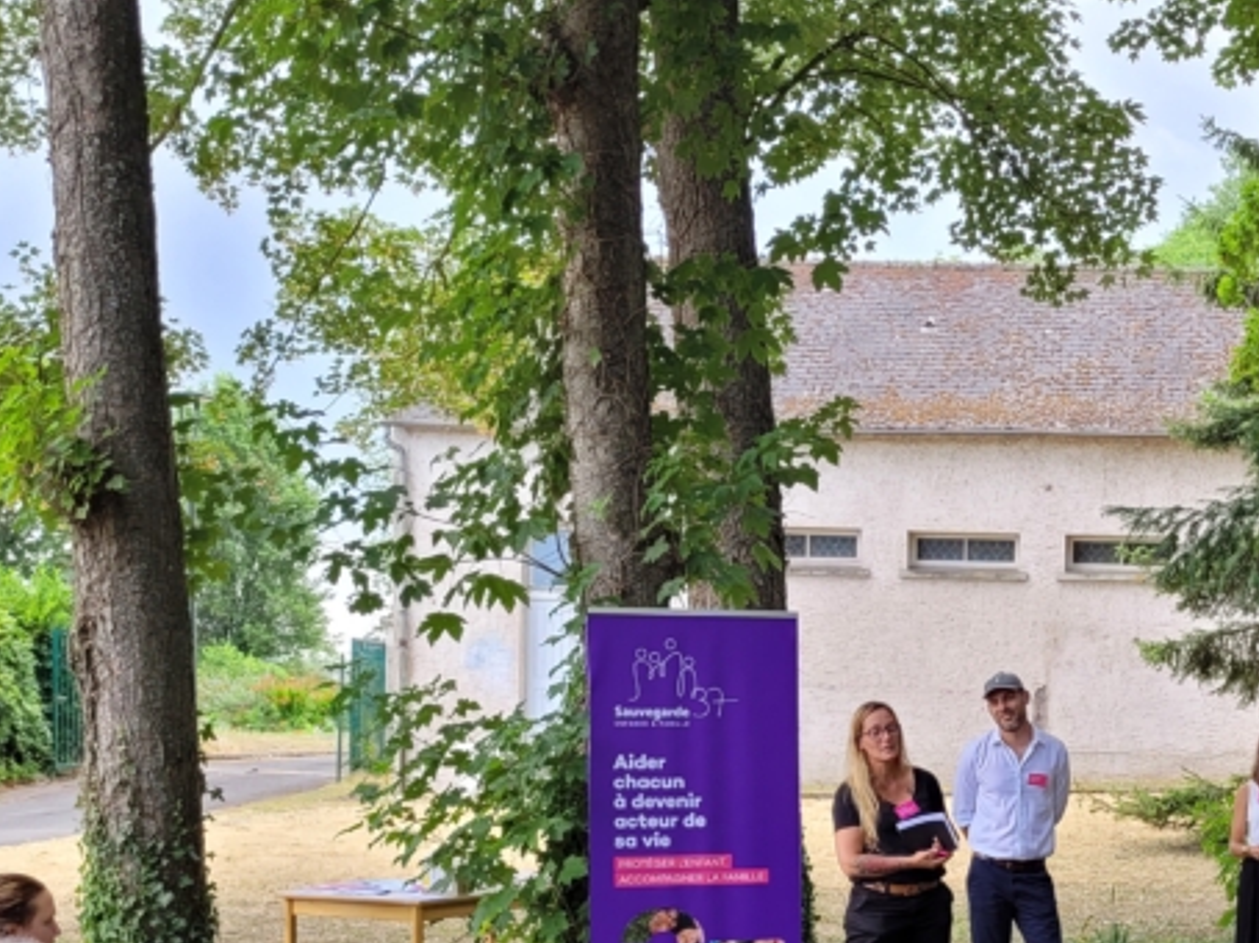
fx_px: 2145
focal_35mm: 59
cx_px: 1170
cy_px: 818
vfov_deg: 24.2
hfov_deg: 31.0
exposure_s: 1/117
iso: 40
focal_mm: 5.4
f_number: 1.8
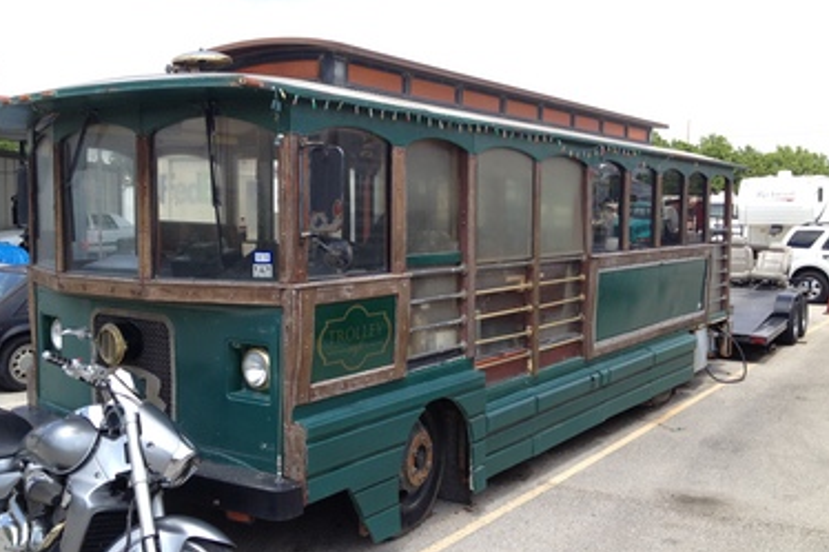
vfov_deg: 35.9
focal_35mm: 37
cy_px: 260
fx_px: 852
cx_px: 410
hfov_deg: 51.9
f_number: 2.4
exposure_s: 1/756
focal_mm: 4.28
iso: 50
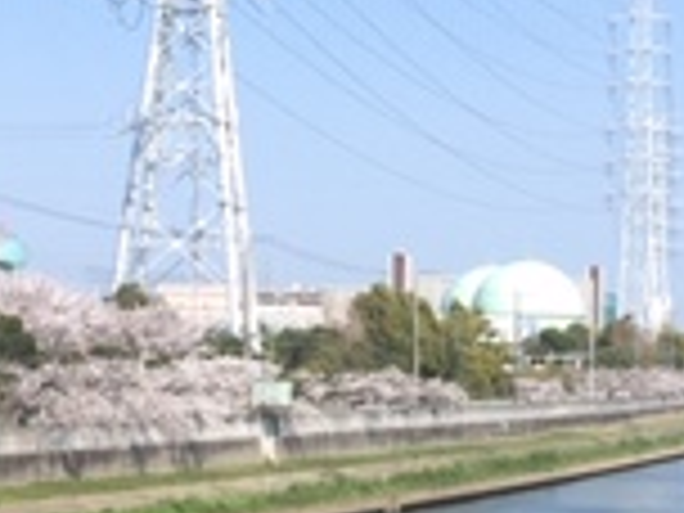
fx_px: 2411
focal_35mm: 122
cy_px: 230
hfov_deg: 16.1
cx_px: 310
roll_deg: -1.6
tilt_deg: +3.5
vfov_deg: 12.1
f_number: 2.2
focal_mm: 4.15
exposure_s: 1/855
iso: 25
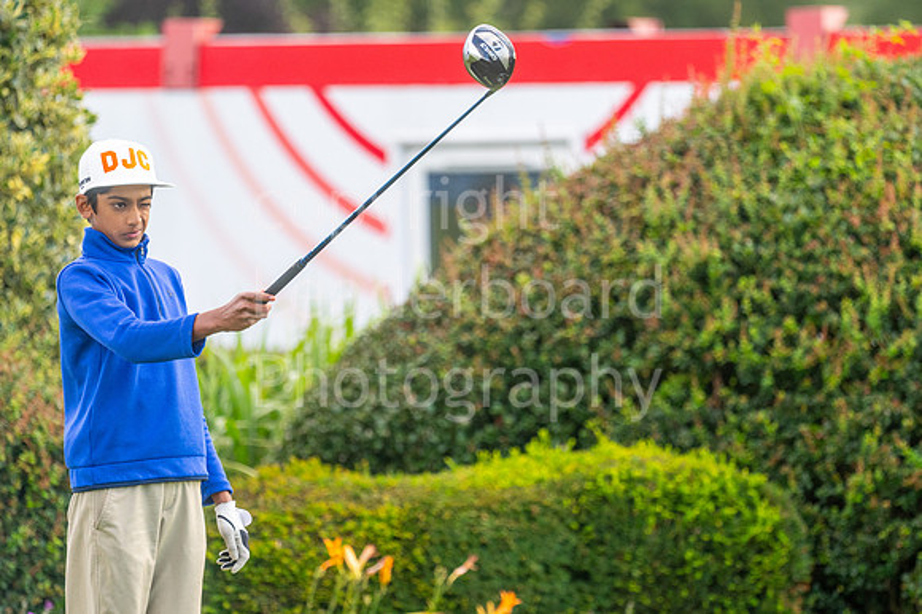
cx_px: 461
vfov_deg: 3.1
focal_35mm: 450
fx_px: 11518
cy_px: 307
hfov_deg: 4.6
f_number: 4
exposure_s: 1/400
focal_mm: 300
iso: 400
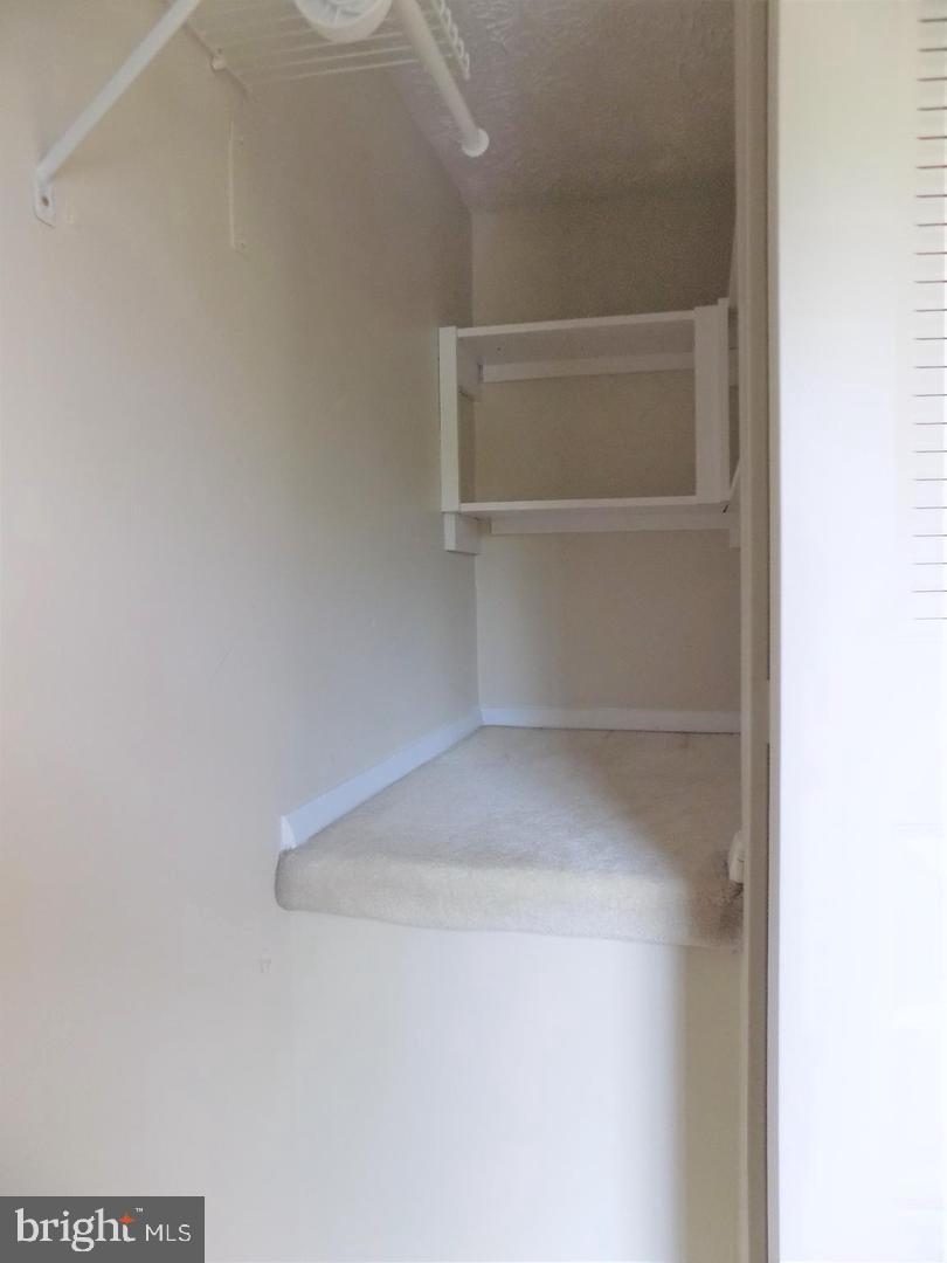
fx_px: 839
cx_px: 474
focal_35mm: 23
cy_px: 632
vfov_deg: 73.9
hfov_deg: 58.9
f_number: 3.1
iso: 200
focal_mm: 4
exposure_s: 1/30
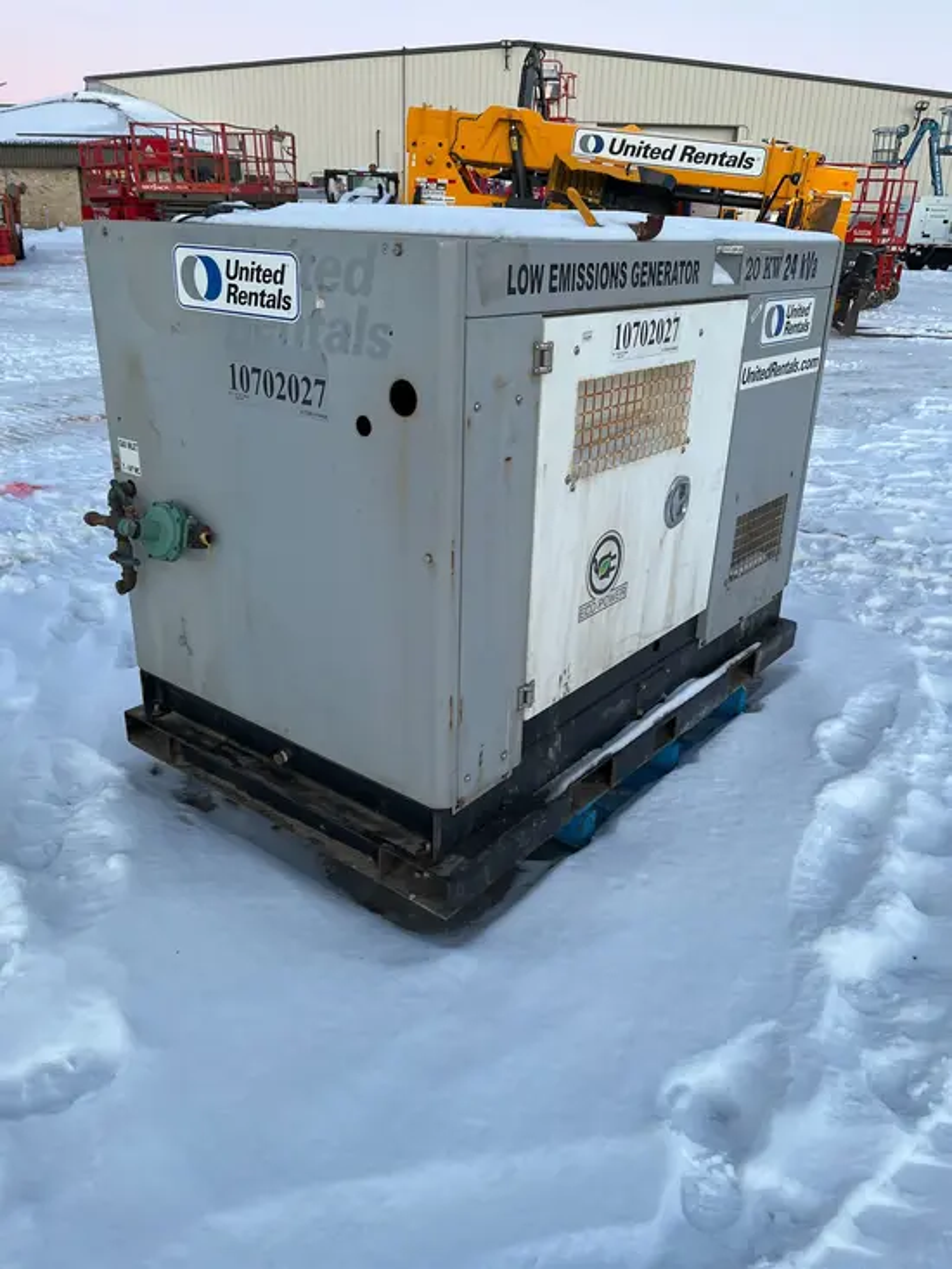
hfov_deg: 53.1
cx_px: 476
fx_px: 953
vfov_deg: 67.3
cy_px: 634
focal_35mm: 26
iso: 80
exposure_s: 1/122
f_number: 1.6
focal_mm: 5.1
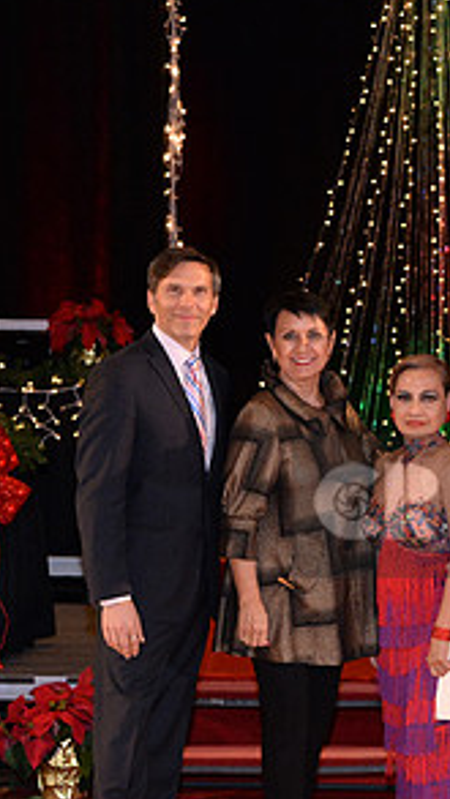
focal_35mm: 120
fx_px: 2543
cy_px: 506
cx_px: 589
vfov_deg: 17.8
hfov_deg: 9.9
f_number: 4.5
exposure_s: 1/250
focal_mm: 58
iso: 2500
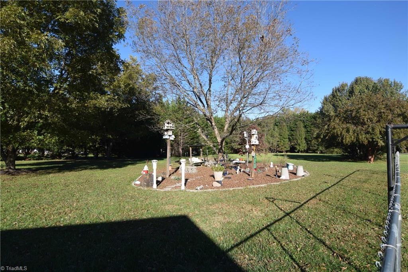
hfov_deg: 95.0
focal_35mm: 16
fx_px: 187
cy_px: 136
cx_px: 204
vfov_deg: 72.1
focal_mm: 11
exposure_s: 1/250
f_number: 8
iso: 250
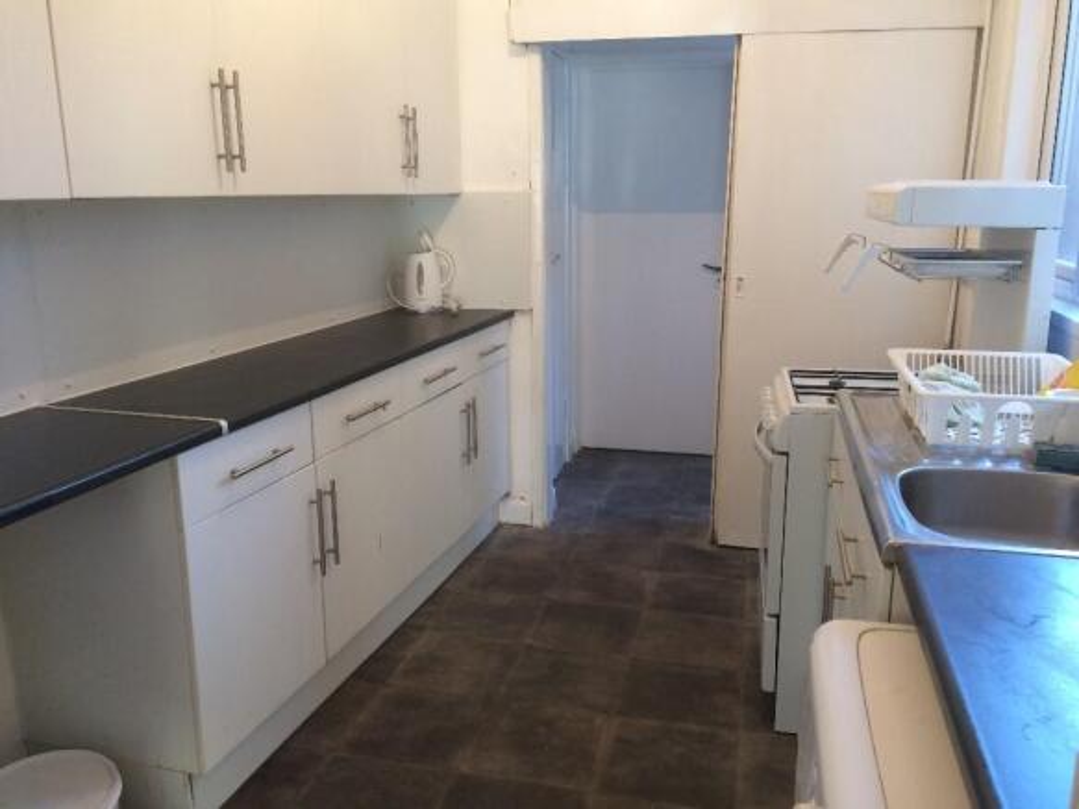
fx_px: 904
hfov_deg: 61.7
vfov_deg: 48.2
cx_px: 540
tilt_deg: -13.3
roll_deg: +1.2
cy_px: 404
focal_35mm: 29
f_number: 2.2
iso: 125
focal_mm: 4.15
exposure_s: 1/33
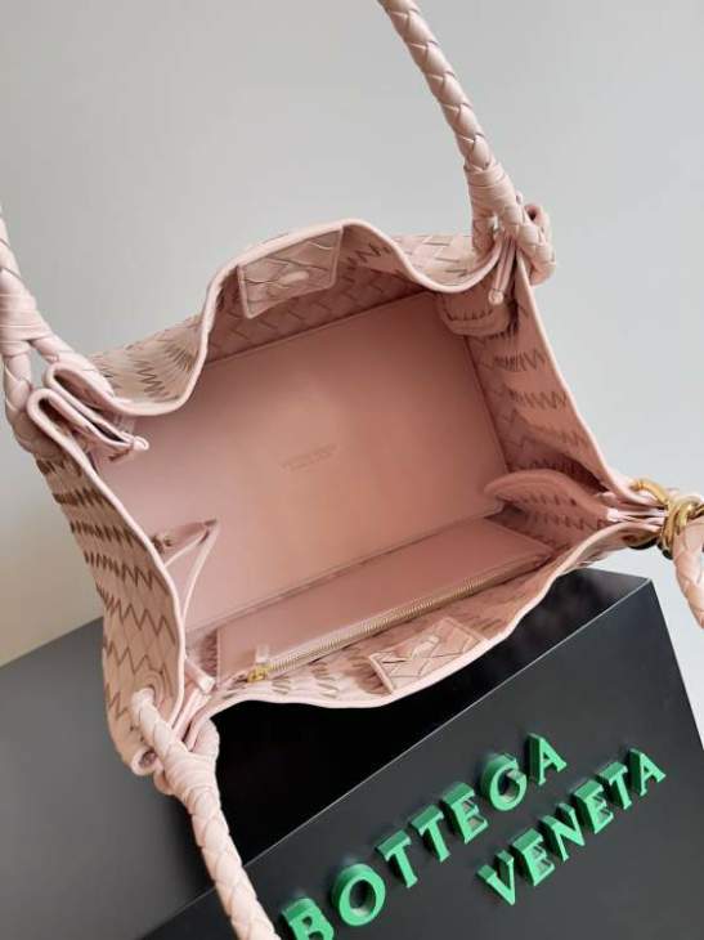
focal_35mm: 26
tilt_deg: -10.8
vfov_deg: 67.3
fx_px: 705
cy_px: 470
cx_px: 352
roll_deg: +21.3
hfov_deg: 53.0
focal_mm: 5.1
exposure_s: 1/121
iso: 125
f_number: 1.6
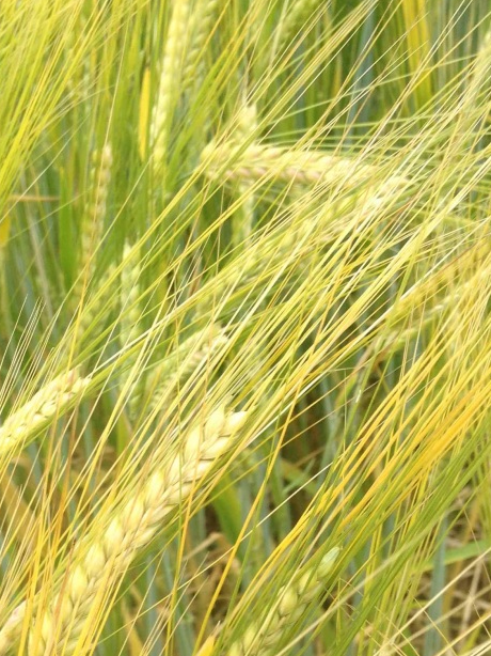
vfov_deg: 25.6
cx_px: 138
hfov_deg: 20.0
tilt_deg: -46.5
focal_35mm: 73
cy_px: 629
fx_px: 1382
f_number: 2.4
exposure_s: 1/449
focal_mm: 4.28
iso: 50
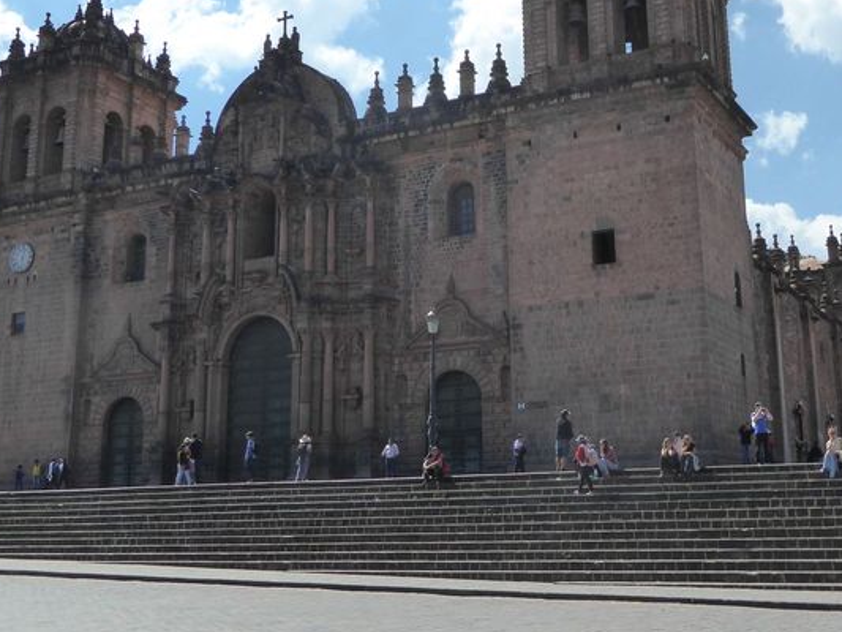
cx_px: 480
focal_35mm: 48
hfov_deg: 39.6
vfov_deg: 30.2
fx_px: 1168
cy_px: 256
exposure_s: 1/800
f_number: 4
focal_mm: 5.4
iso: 160
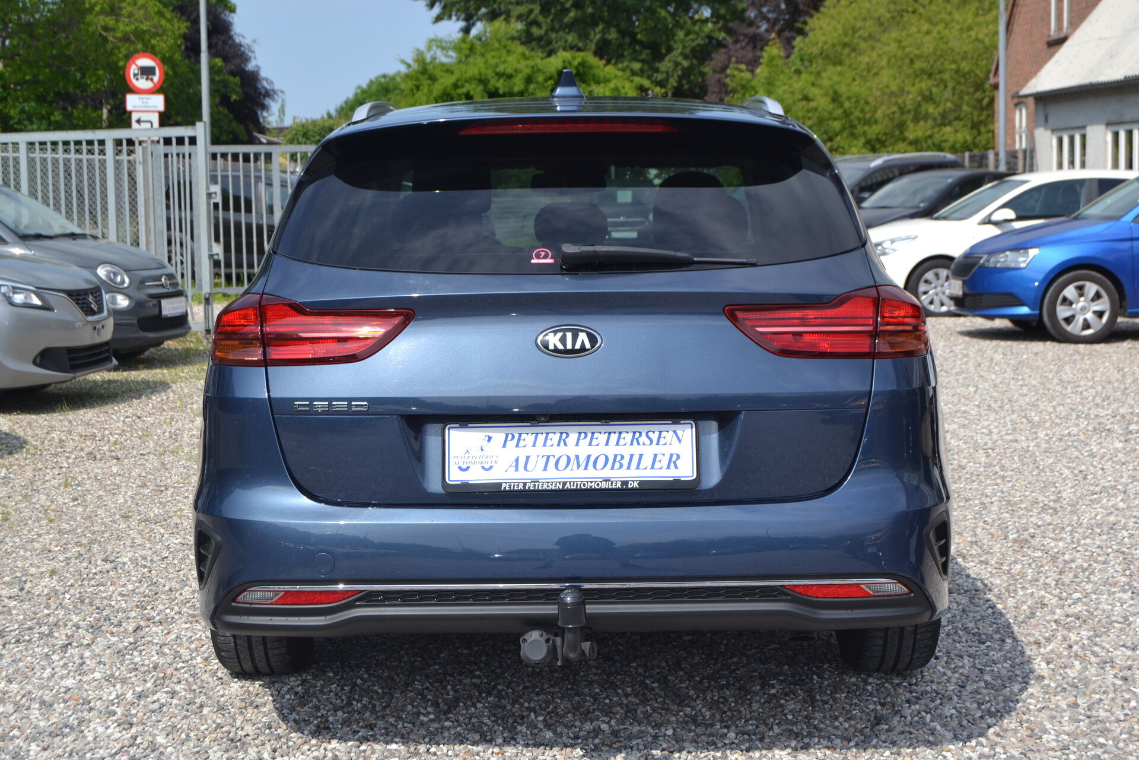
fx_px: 1803
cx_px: 570
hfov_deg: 35.1
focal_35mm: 57
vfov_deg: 23.8
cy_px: 380
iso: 100
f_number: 9
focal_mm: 38
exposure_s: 1/320
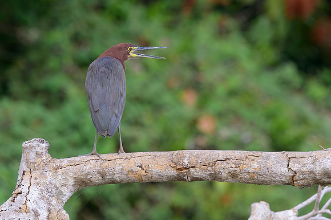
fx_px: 9446
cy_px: 81
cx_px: 169
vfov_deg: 1.3
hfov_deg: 2.0
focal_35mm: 1028
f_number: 4
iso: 720
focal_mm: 400
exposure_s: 1/1600
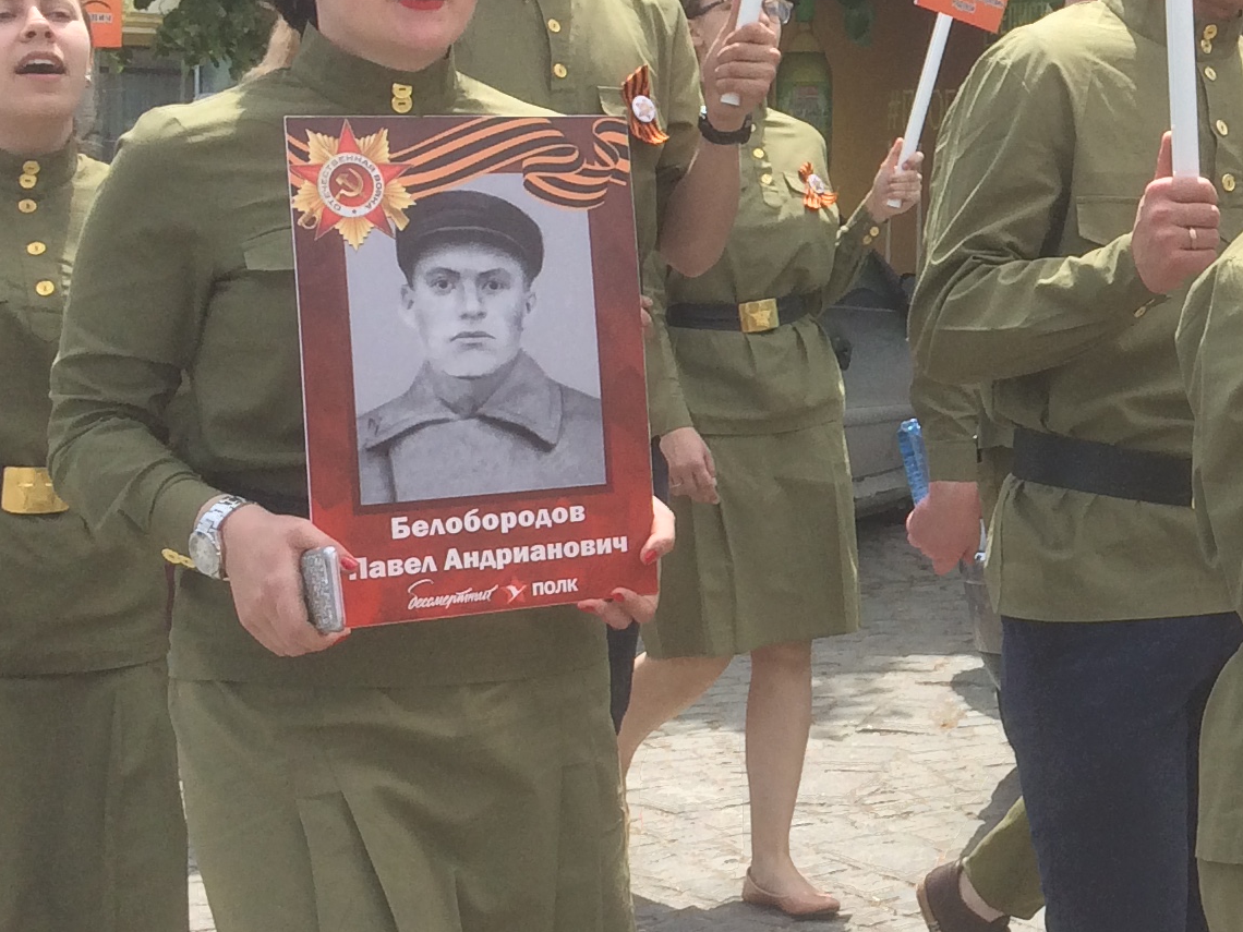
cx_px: 1481
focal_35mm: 83
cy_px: 335
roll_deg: -3.2
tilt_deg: +1.9
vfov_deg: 17.7
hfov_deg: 21.9
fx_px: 2980
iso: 32
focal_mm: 4.15
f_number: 2.2
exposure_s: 1/1325
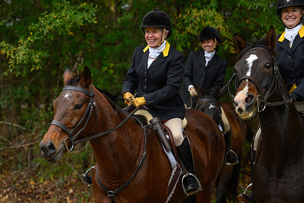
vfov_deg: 12.6
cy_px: 94
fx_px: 921
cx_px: 126
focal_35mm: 109
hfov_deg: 18.7
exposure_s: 1/1000
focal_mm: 92
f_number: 2.8
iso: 1250
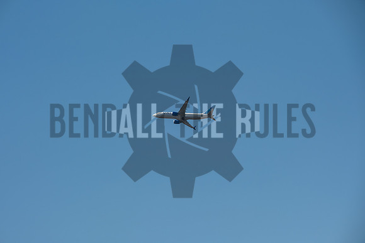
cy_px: 122
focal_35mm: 420
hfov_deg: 4.9
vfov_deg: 3.3
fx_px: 4259
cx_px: 182
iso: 160
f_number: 5
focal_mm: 280
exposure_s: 1/1000
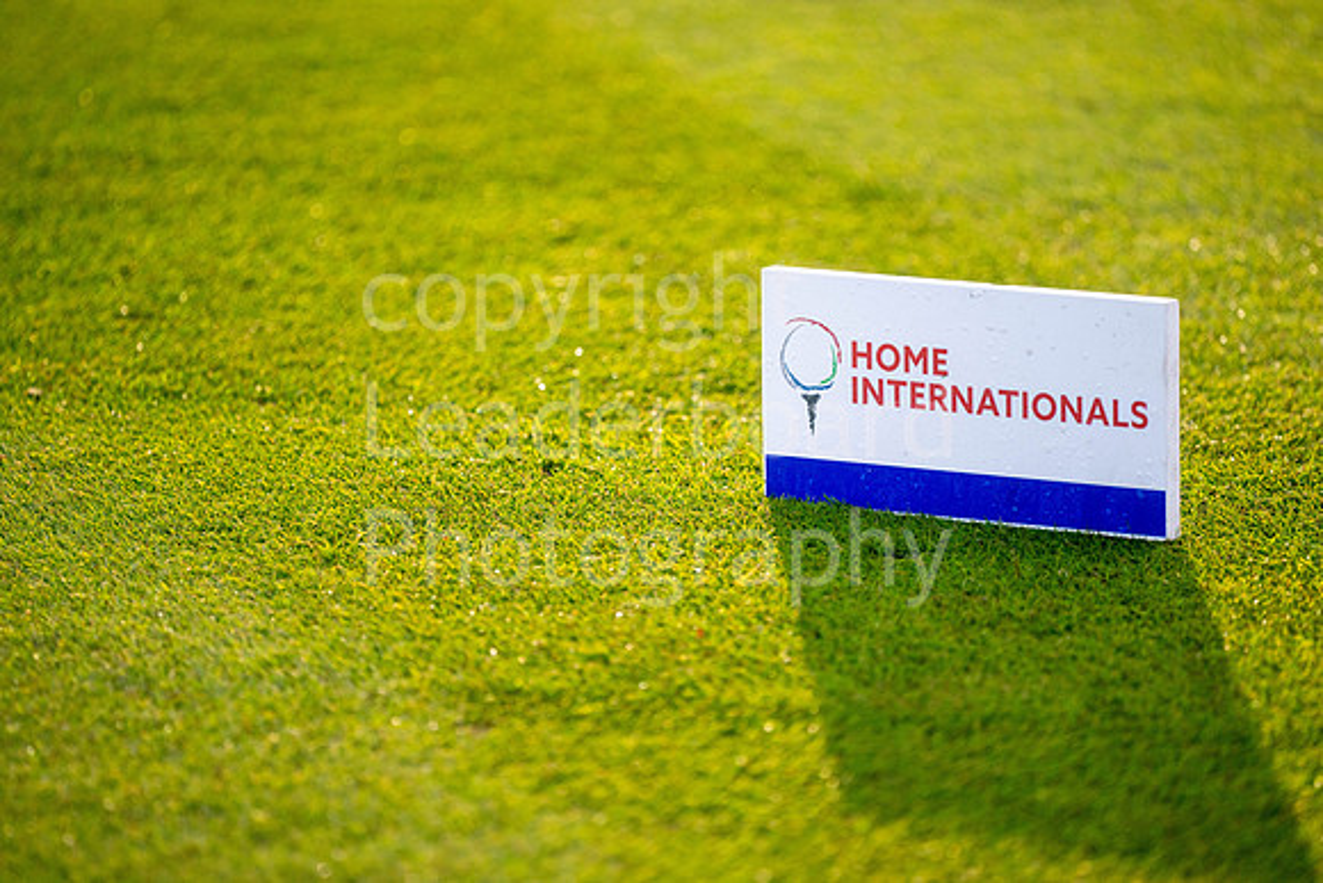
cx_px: 662
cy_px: 442
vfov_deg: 4.6
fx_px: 11027
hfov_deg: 6.9
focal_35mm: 300
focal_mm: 300
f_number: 4
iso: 400
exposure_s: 1/1250
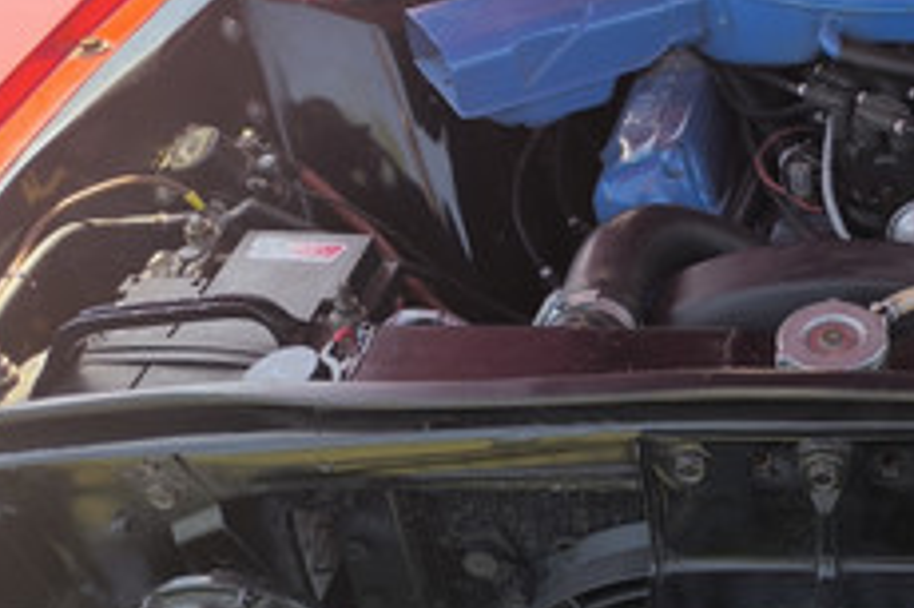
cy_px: 292
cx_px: 914
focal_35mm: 52
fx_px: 1319
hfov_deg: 34.7
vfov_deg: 26.0
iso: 50
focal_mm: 6.14
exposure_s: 1/233
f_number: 1.65
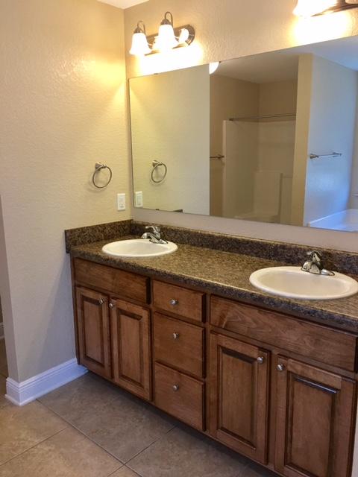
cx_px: 179
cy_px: 238
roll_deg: +0.2
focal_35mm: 29
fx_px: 400
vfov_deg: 61.7
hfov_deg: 48.2
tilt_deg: -10.2
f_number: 2.2
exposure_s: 1/30
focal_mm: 4.15
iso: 40
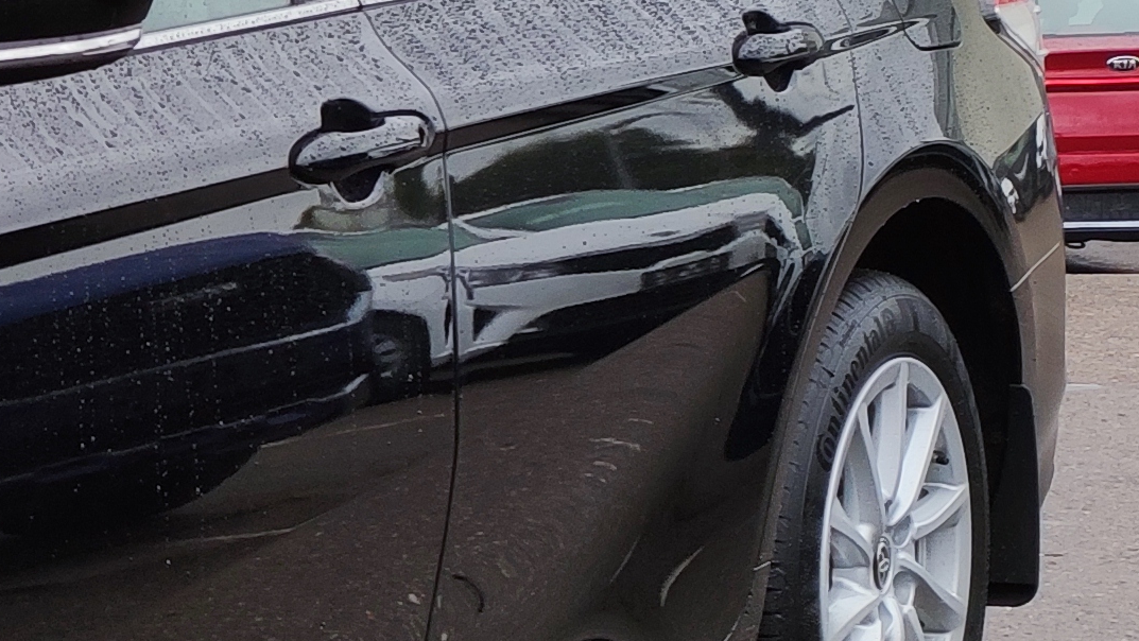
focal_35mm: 80
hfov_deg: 19.4
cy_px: 412
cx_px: -948
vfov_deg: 15.1
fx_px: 2417
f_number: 1.79
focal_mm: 4.74
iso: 50
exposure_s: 1/120
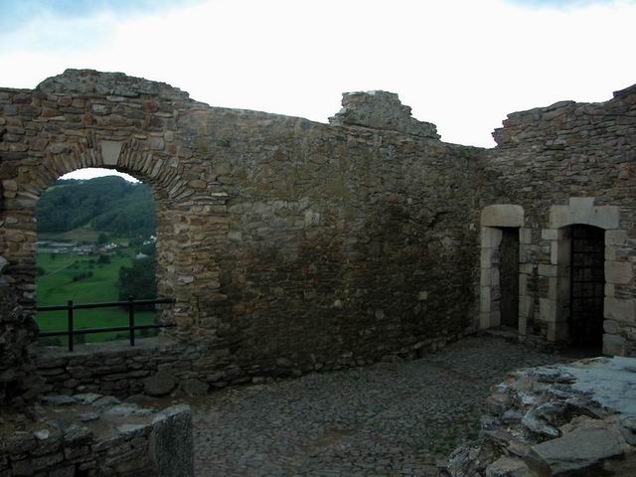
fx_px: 643
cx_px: 318
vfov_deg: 40.7
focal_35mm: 35
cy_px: 238
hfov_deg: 52.6
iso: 100
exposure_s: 1/14.1
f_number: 2.8
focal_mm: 8.9
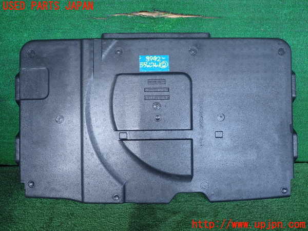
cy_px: 116
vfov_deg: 54.9
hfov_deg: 69.4
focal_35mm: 25
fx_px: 222
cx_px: 154
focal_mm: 4.5
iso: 100
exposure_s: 1/125
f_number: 2
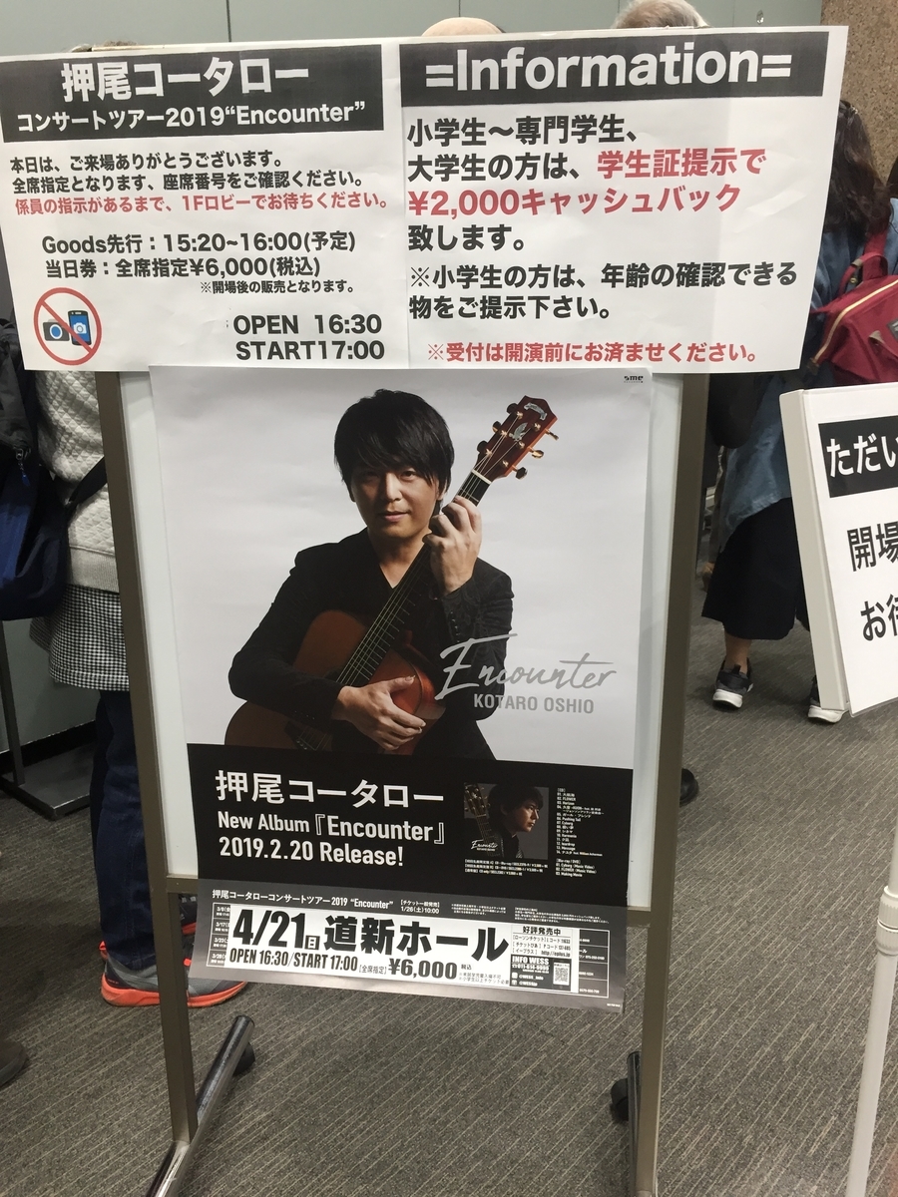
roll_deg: +0.5
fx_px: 1003
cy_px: 598
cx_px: 449
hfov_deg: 48.2
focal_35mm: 29
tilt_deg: -16.1
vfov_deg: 61.7
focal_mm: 4.15
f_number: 2.2
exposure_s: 1/30
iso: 80
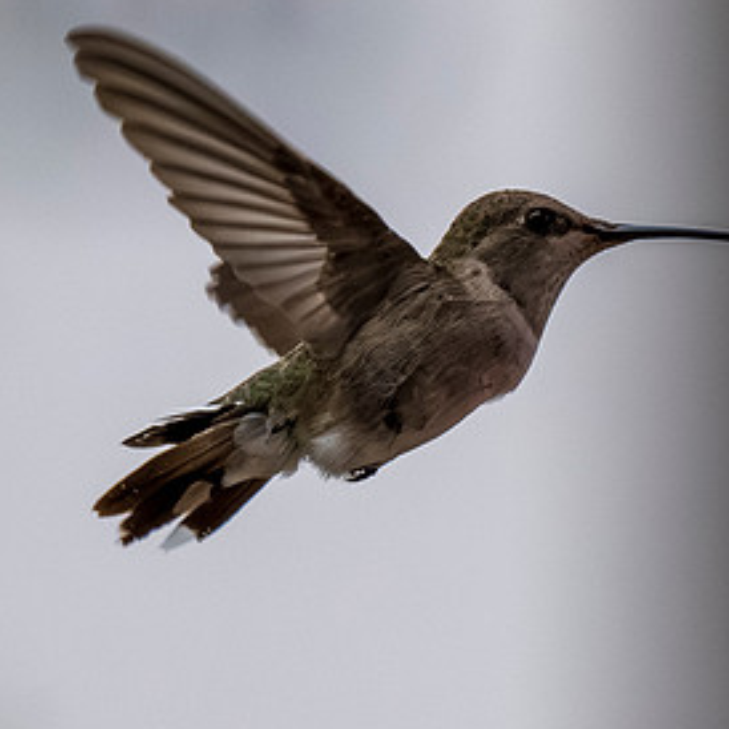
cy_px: 826
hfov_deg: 0.8
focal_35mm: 2131
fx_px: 50774
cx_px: 525
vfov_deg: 0.8
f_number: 10
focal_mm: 400
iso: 2200
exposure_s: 1/2500
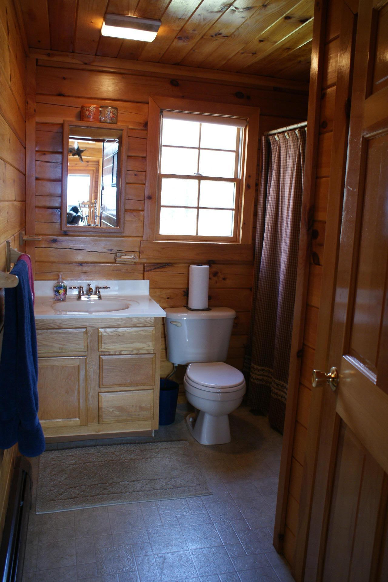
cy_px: 291
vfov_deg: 61.9
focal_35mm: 30
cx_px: 194
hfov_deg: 43.6
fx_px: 485
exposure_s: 1/30
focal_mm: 20
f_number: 4
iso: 320
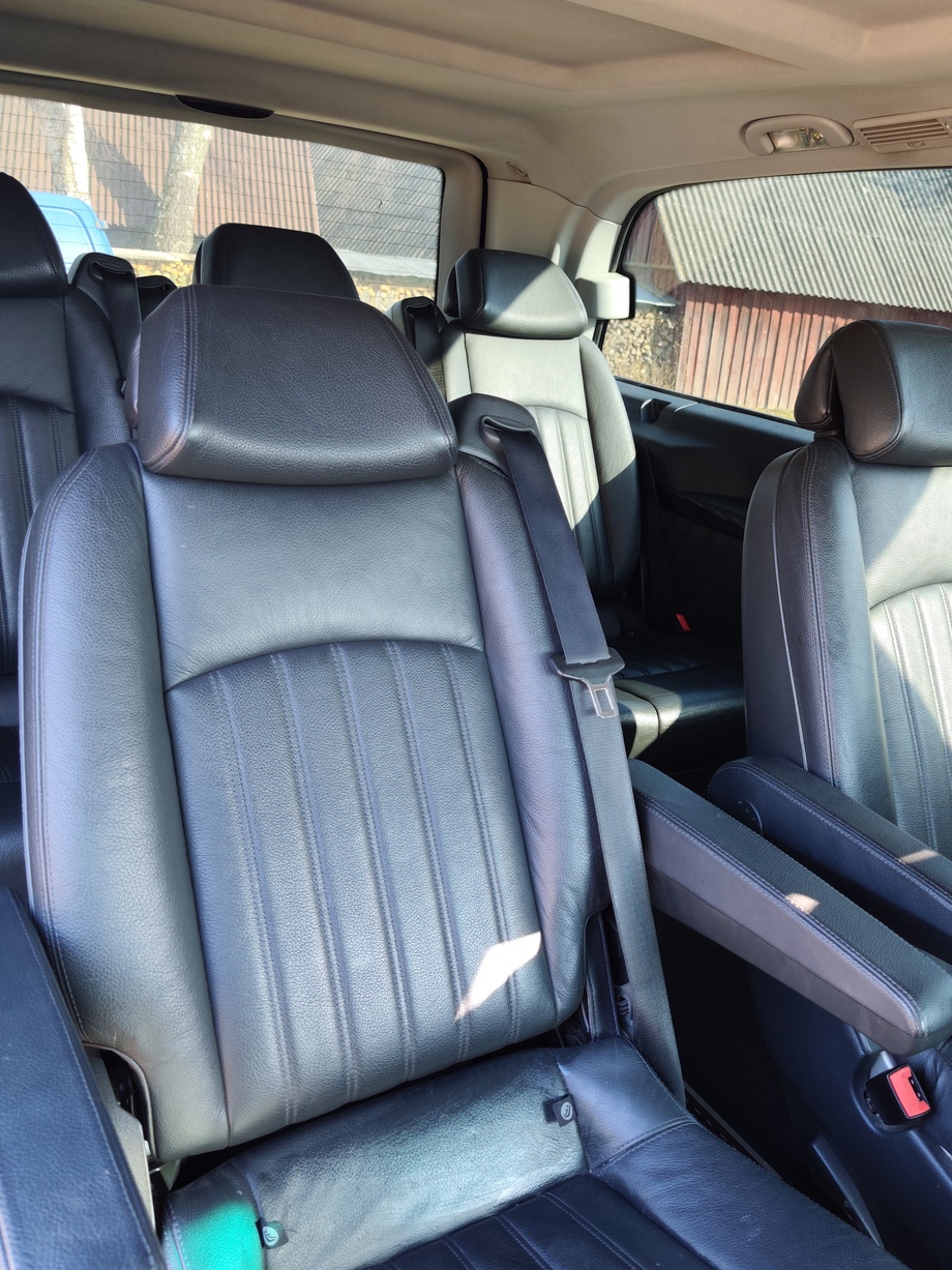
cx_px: 577
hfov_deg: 46.5
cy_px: 681
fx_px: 1100
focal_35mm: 30
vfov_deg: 59.9
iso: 200
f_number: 1.7
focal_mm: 6.07
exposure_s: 1/52.1
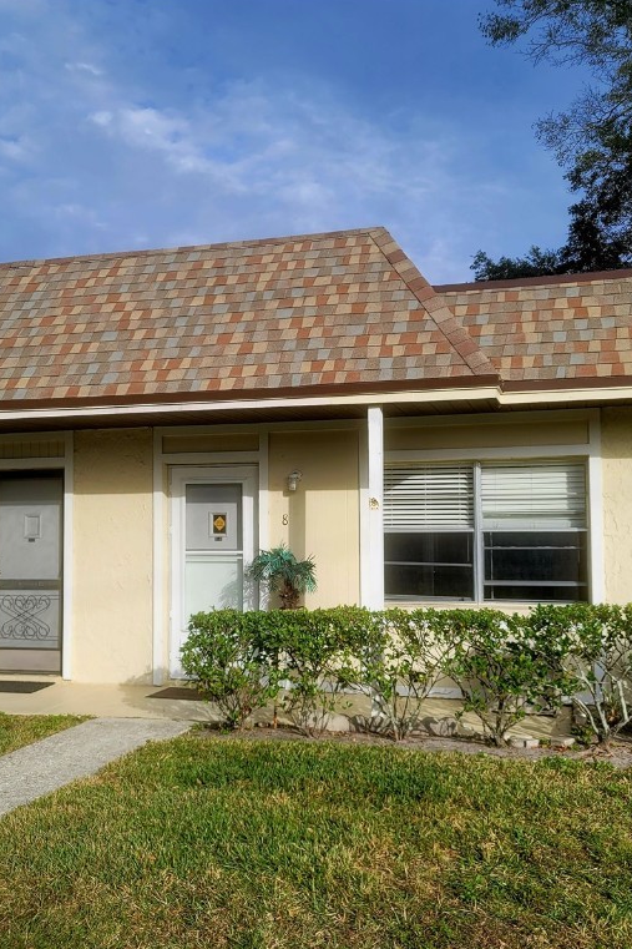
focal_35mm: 35
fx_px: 922
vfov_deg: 54.4
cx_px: 293
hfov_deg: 37.8
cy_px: 471
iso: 20
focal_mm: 7
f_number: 1.8
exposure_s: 1/1000
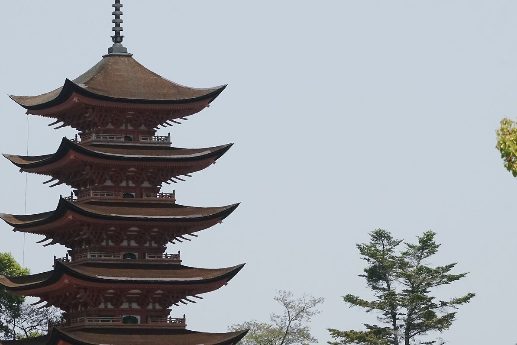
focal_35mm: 402
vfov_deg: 3.4
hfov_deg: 5.1
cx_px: 293
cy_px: 108
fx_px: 5775
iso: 2000
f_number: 11
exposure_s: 1/2500
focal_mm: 200
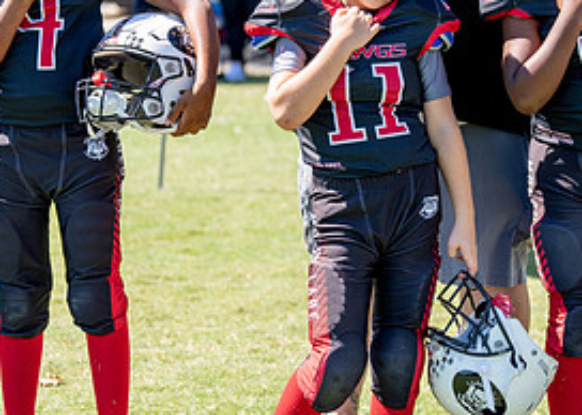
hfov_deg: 12.5
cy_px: 112
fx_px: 2643
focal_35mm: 160
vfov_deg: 9.0
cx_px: 521
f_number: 2.8
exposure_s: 1/1000
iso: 100
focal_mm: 70
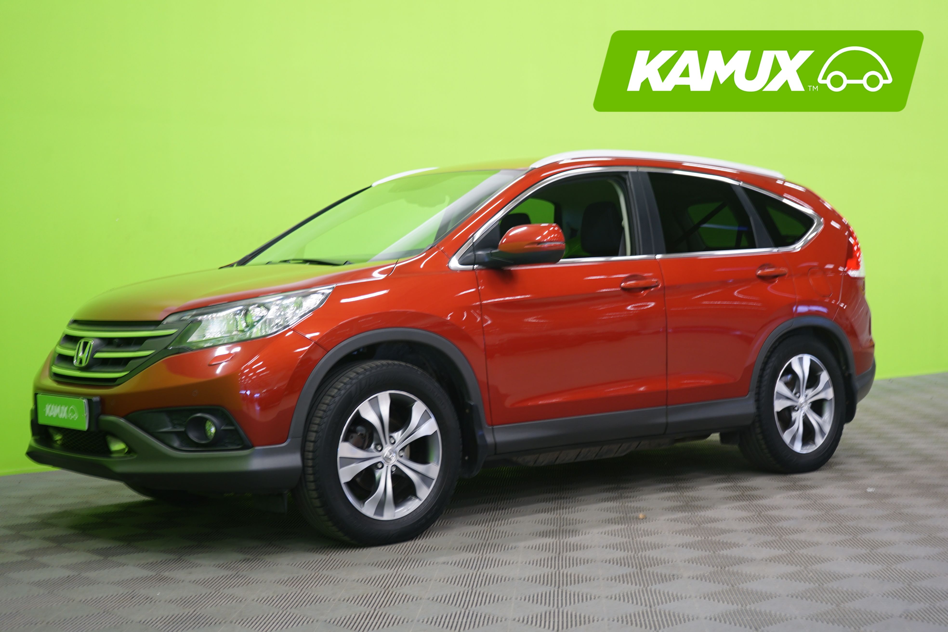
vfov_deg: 27.0
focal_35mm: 50
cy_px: 316
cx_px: 474
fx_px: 1317
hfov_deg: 39.6
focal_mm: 50
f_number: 4.5
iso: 400
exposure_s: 1/5
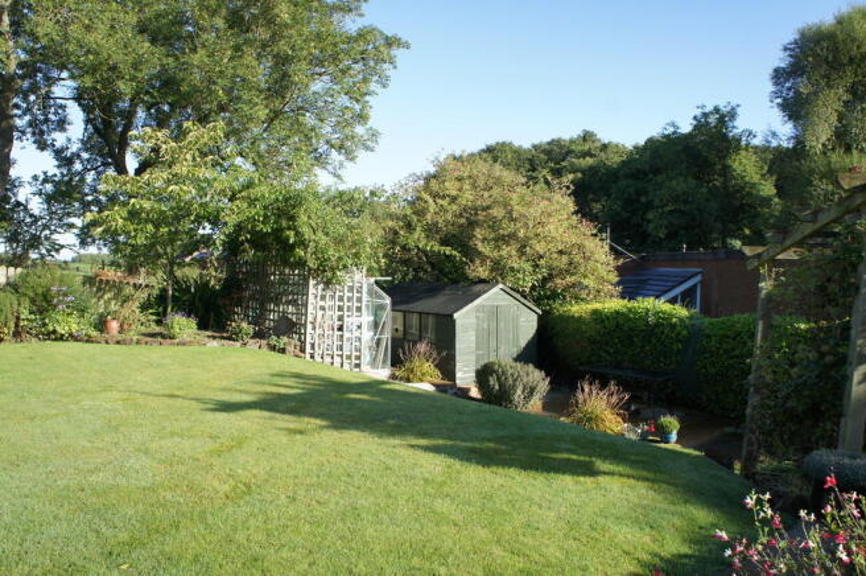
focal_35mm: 27
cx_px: 433
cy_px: 288
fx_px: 649
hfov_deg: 67.4
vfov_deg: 47.8
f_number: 7.1
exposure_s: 1/160
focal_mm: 18
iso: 200
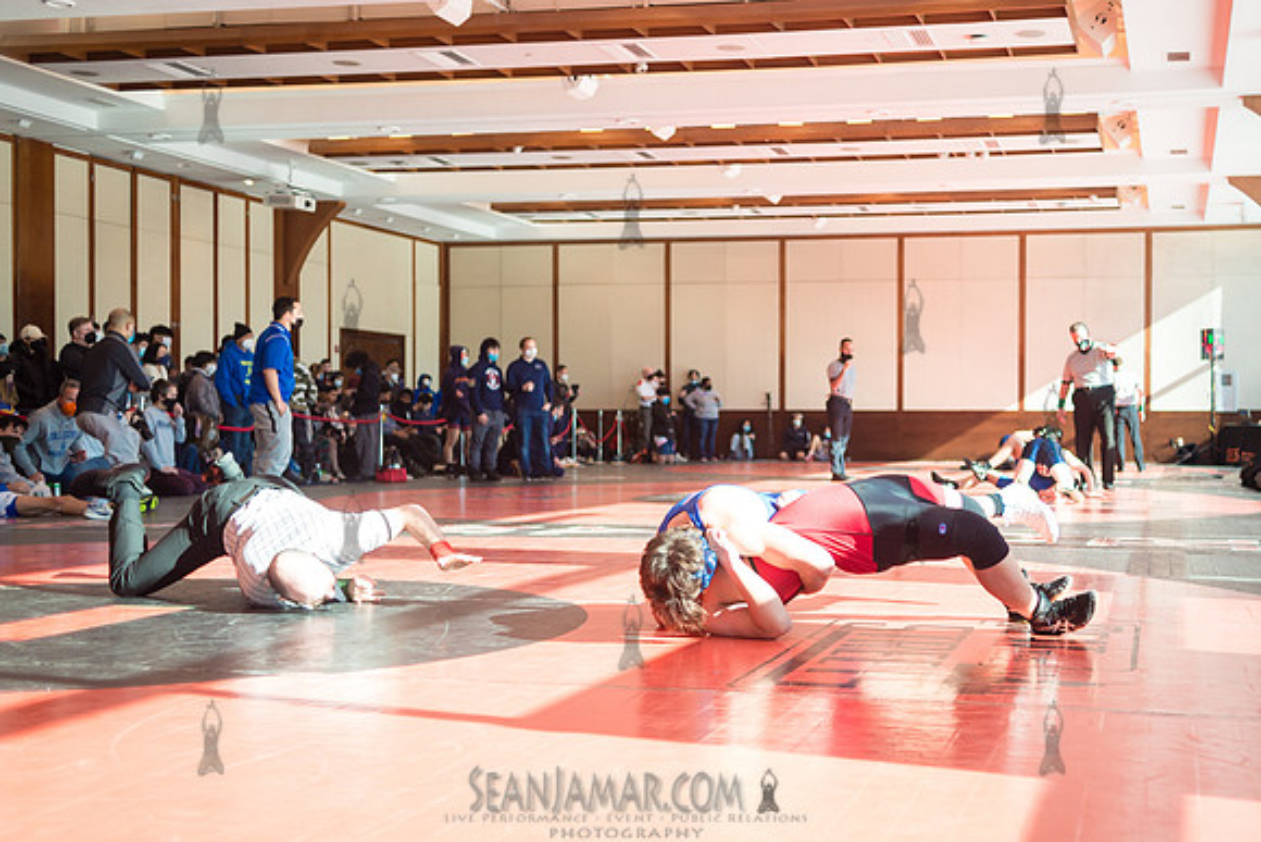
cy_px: 453
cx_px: 834
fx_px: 1640
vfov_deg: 28.8
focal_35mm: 47
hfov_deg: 41.5
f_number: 2.8
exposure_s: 1/400
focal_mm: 35
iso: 400
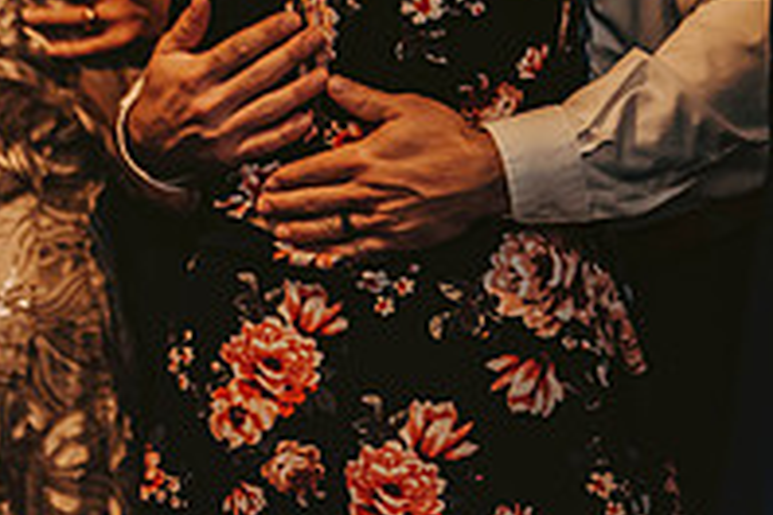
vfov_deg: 6.6
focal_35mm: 205
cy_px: -181
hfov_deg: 9.8
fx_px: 4401
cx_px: 1062
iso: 2000
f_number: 3.2
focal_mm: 70
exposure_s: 1/200
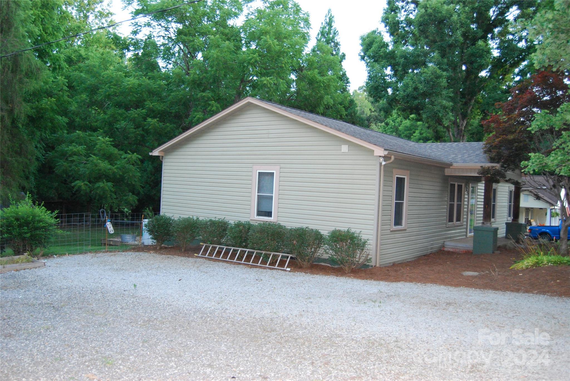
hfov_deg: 61.9
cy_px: 190
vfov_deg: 43.7
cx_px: 285
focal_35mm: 30
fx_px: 475
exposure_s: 1/60
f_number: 3.8
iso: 1000
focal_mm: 20
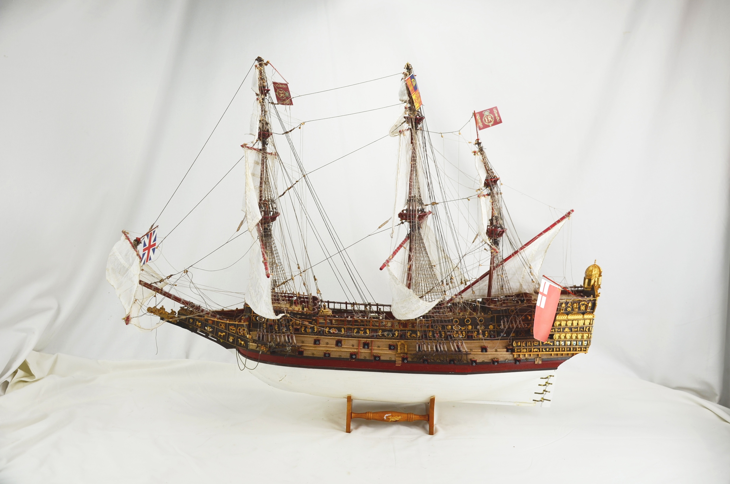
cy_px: 242
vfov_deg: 34.1
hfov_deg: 49.6
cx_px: 365
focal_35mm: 39
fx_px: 789
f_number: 4
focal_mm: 26
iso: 100
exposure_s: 1/60
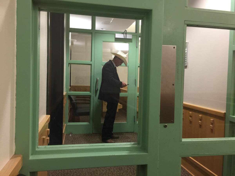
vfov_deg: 48.2
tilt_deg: -4.2
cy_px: 88
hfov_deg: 61.7
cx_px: 118
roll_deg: -2.0
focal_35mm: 29
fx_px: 197
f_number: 2.2
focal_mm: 4.15
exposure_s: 1/15
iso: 100
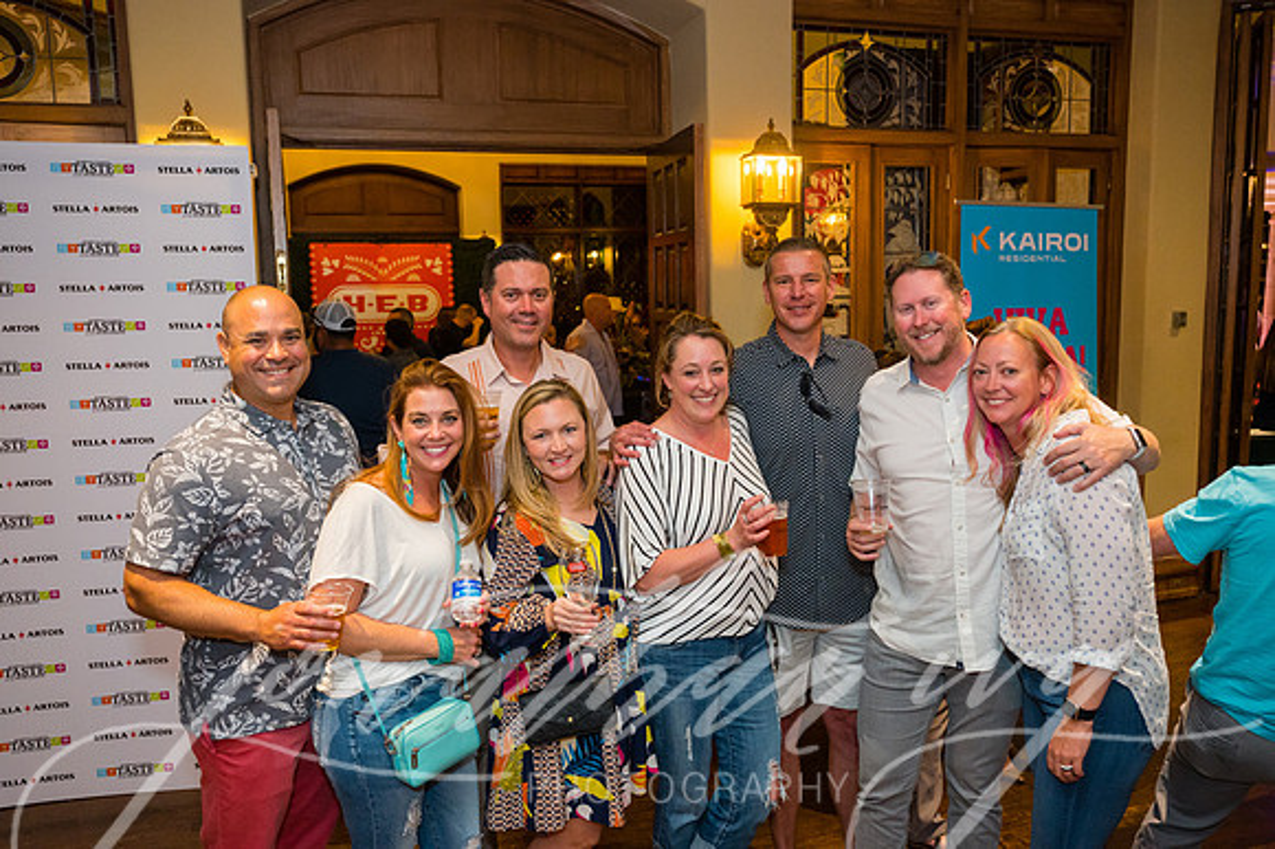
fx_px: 1026
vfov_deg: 44.9
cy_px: 424
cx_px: 638
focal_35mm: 29
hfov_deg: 63.7
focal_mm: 29
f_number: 4
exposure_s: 1/160
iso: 3200
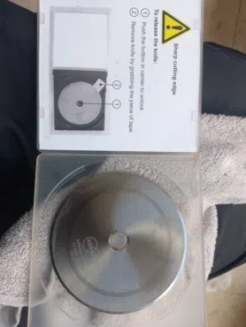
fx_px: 256
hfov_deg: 51.4
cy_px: 162
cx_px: 117
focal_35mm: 27
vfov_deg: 65.3
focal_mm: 4.6
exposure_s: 1/100
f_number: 1.8
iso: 40
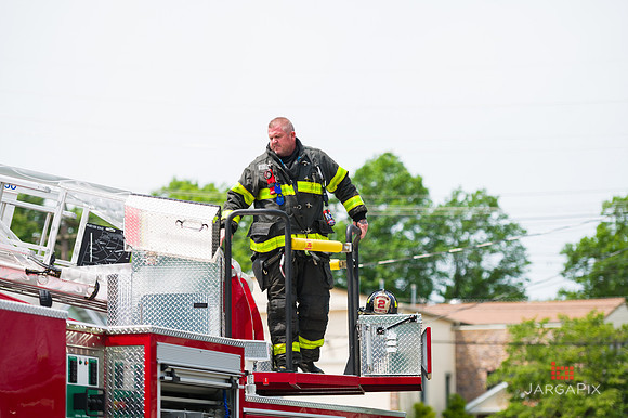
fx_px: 2022
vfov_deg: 11.8
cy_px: 209
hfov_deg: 17.7
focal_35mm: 116
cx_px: 314
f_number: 3.2
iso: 200
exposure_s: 1/2000
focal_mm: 116
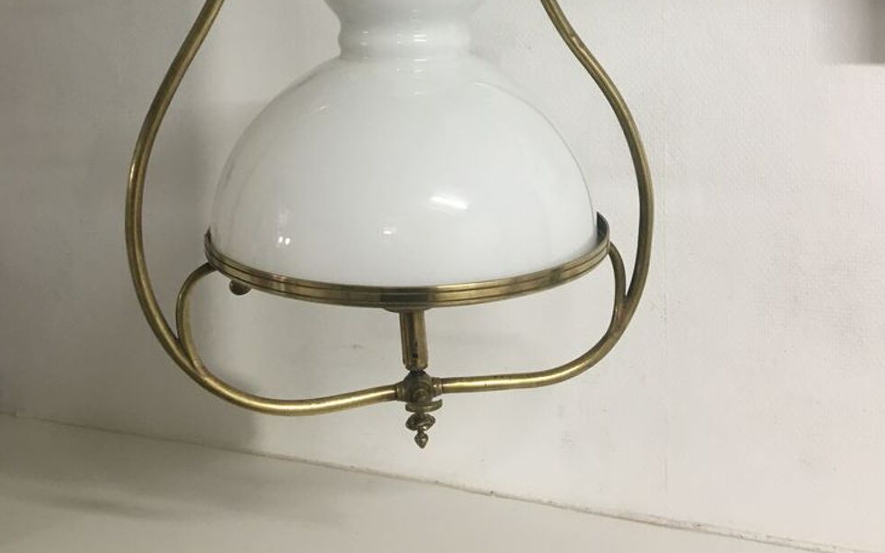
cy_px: 34
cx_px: 444
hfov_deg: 47.2
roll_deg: +2.4
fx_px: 1013
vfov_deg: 29.1
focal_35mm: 42
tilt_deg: -5.8
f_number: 2.2
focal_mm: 4.15
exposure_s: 1/33
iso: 125
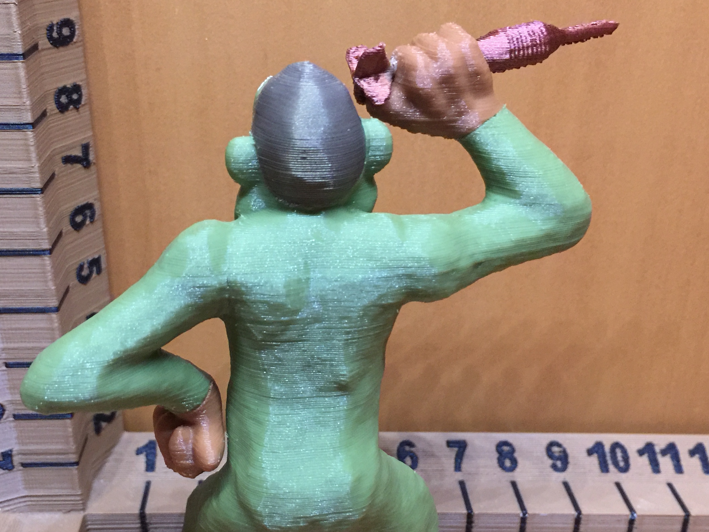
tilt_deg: -28.2
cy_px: 353
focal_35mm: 45
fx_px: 922
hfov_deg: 42.0
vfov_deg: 31.9
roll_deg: -1.7
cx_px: 307
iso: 125
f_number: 2.2
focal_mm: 4.15
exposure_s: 1/15
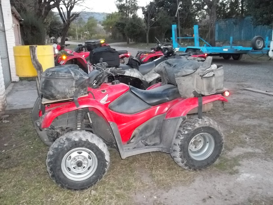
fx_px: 260
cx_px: 136
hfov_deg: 55.4
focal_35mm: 33
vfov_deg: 42.9
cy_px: 102
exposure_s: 1/30
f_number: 3.3
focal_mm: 5.9
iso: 320
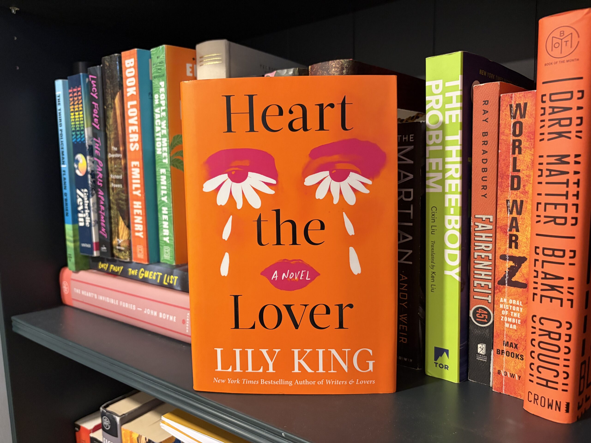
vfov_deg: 53.1
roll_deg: +2.0
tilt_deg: -5.1
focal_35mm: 26
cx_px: 296
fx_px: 444
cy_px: 222
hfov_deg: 67.3
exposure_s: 1/60
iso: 500
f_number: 1.6
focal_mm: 5.96
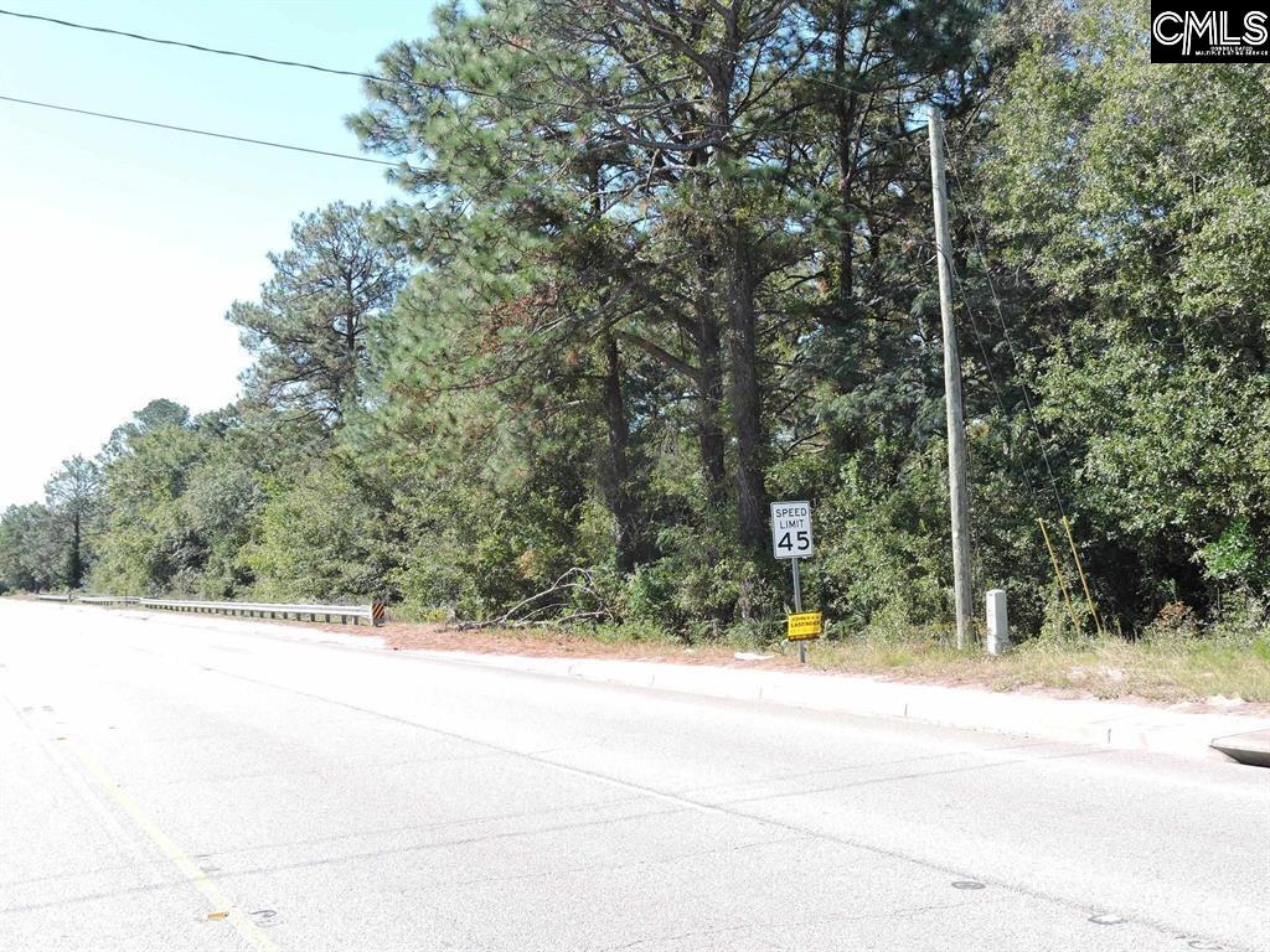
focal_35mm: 35
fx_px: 1284
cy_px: 476
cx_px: 635
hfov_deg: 52.6
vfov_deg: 40.7
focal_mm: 6.3
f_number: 3.8
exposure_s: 1/320
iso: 100
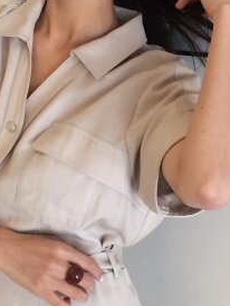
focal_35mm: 76
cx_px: 56
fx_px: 674
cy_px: 113
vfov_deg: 25.6
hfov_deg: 19.2
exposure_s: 1/30
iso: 80
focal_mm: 4.15
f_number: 2.2
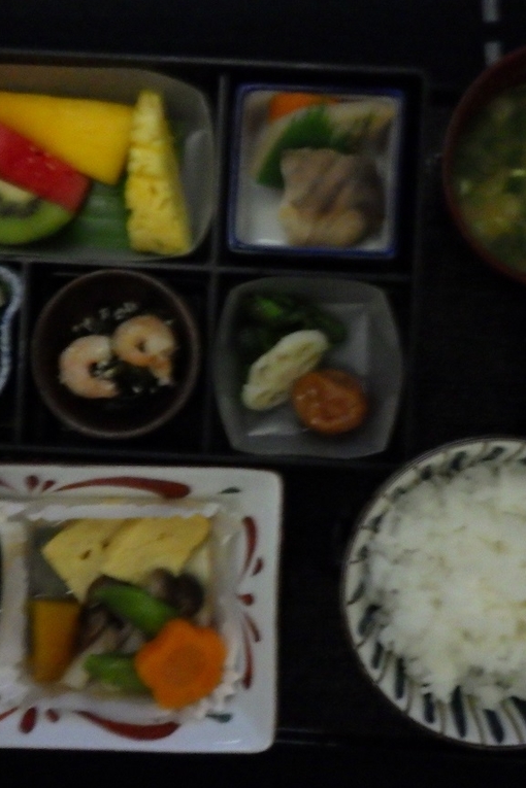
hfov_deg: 34.2
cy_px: 395
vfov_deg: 49.6
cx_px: 292
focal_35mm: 39
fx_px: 855
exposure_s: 1/8
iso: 1600
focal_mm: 5
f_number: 3.5
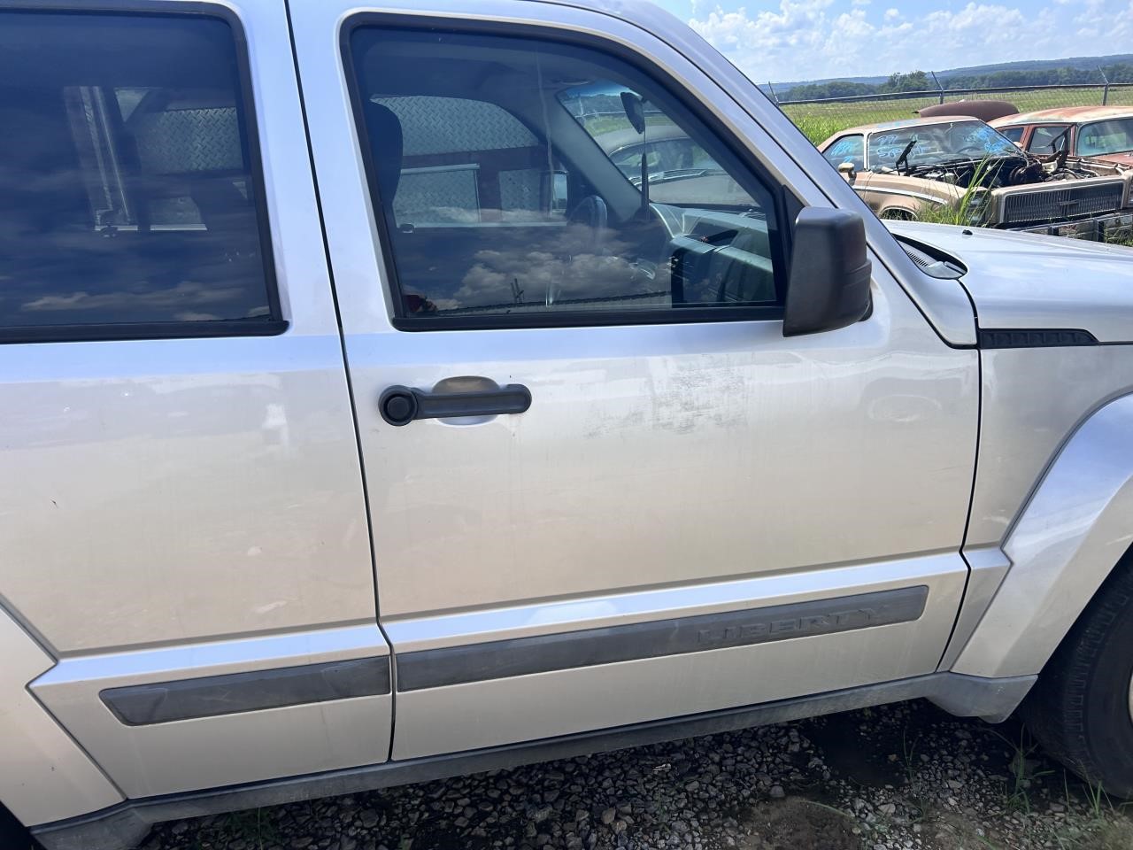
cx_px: 566
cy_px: 425
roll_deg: +5.5
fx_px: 851
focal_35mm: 26
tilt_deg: -18.6
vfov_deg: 53.1
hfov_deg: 67.3
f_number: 1.5
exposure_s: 1/2762
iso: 50
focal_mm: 5.7
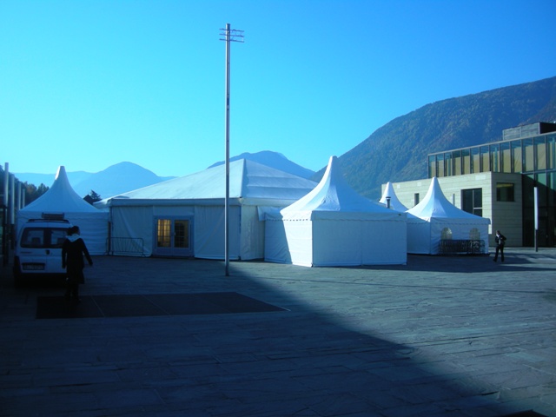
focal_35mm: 36
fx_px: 578
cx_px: 278
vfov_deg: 39.7
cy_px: 208
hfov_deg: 51.4
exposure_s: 1/730
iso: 64
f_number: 3
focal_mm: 7.5
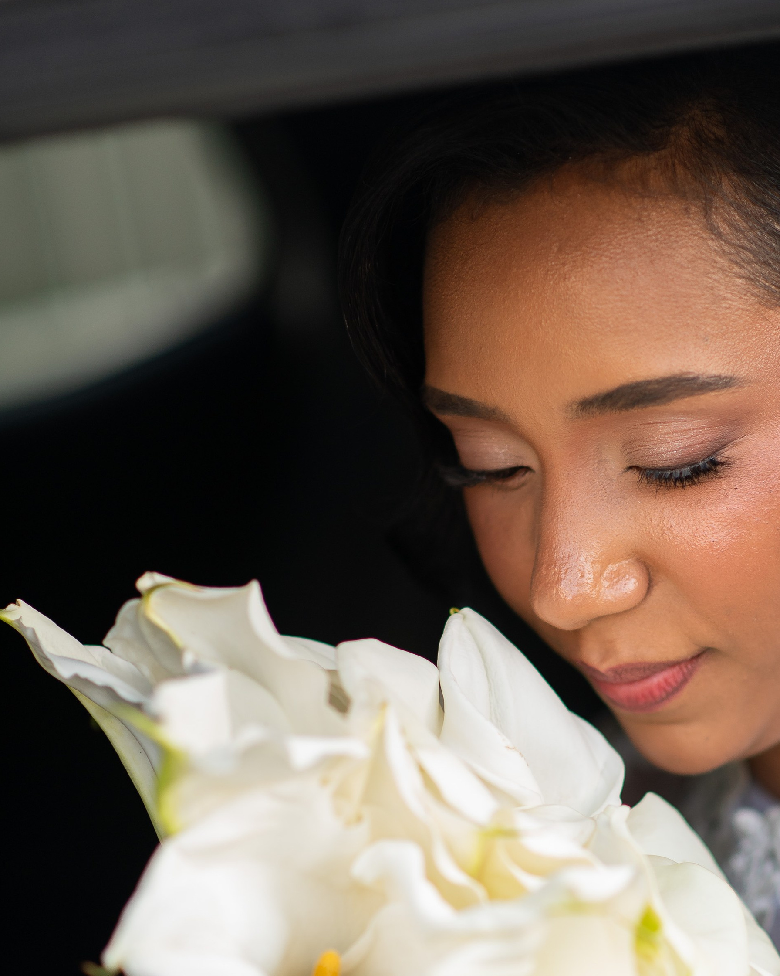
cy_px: 750
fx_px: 3954
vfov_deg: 14.0
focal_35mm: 137
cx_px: 547
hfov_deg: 11.3
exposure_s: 1/250
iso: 320
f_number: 2
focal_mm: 85
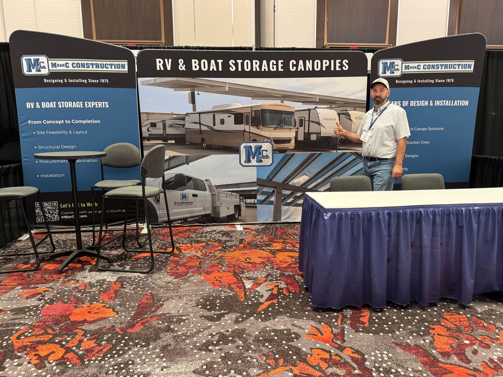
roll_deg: +0.3
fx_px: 349
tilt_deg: -9.3
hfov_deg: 71.6
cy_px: 188
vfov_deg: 56.8
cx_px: 252
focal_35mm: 24
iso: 400
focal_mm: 6.76
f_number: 1.78
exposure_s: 1/60
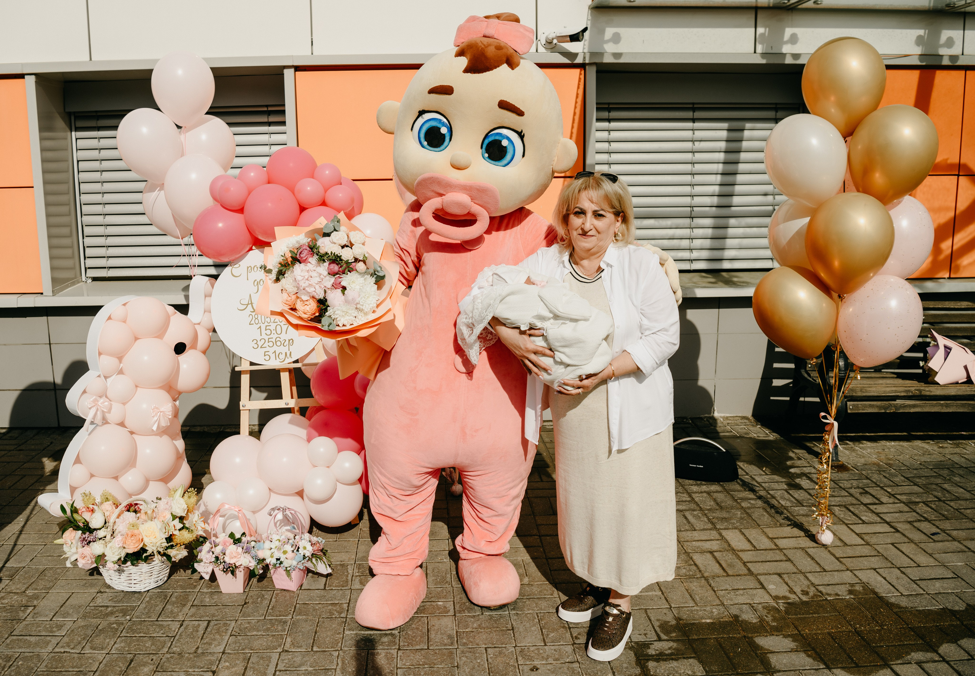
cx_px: 435
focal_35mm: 27
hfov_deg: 66.4
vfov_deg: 48.9
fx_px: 742
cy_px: 316
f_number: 5
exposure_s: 1/1000
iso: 64
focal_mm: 24
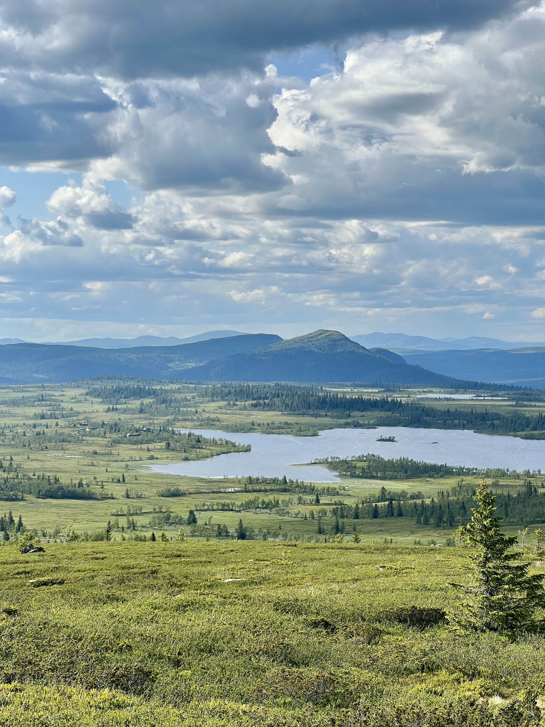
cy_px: 366
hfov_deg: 18.9
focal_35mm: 78
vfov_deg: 25.0
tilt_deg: -0.5
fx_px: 1637
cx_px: 272
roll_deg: +1.6
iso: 32
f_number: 2.8
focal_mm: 9
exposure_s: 1/354
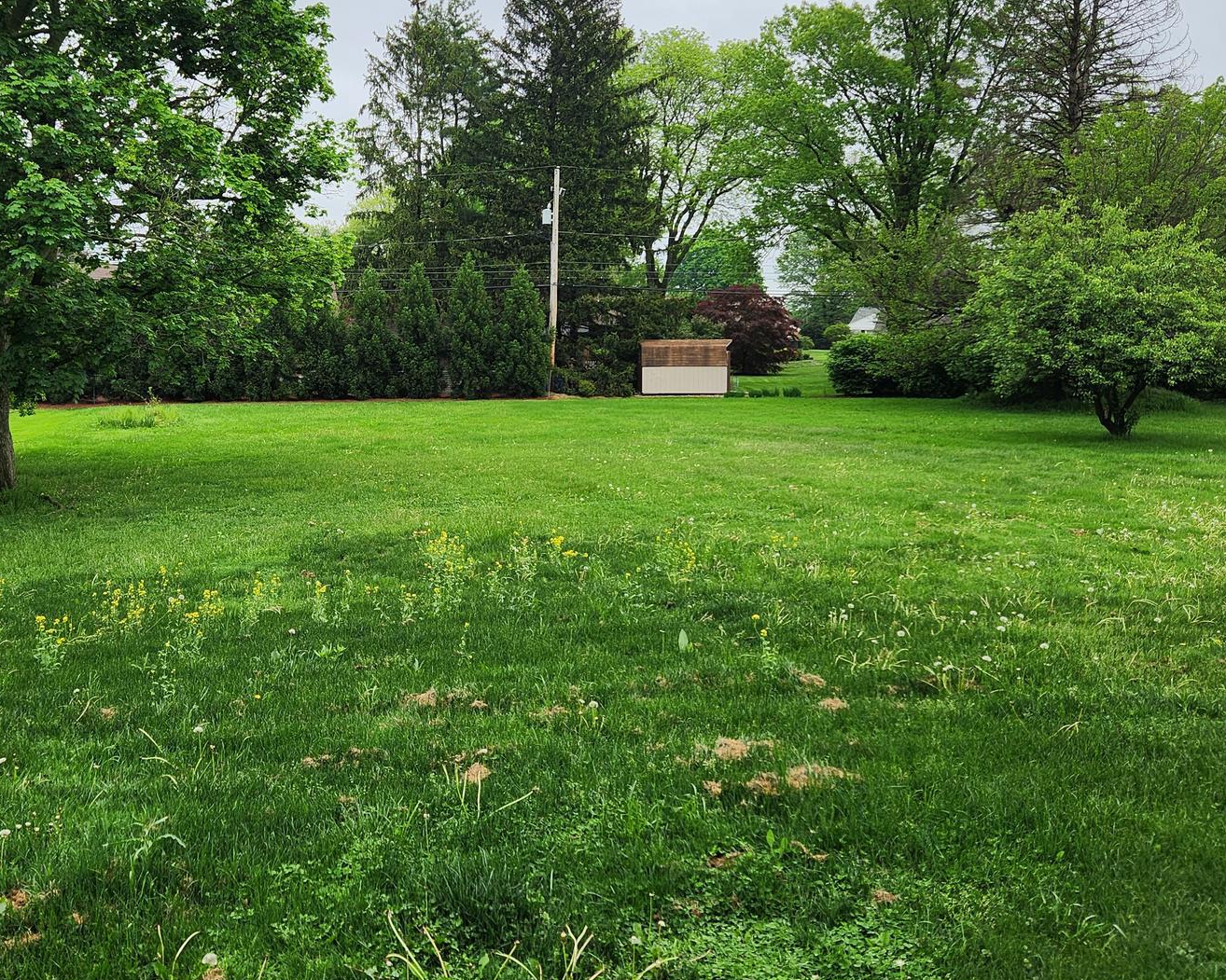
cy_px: 357
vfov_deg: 41.9
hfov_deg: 51.0
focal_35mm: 35
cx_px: 453
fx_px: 1270
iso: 20
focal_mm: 5.4
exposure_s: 1/919
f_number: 1.8
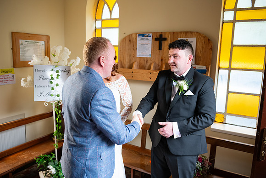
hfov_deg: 65.5
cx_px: 133
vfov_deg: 46.4
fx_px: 207
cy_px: 89
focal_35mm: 28
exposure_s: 1/160
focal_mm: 28
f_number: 3.5
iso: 800
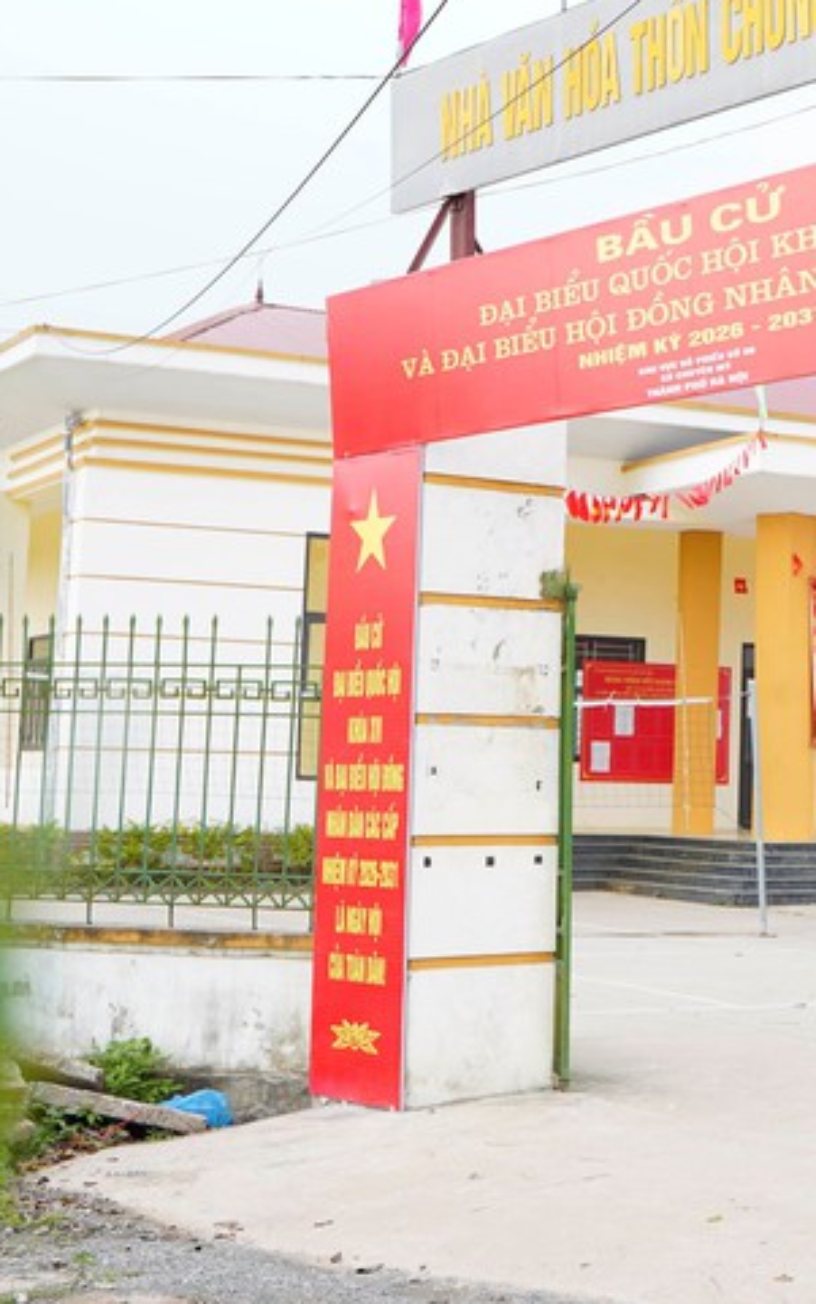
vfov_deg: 42.6
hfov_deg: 26.6
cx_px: 718
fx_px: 1671
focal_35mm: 47
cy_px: 652
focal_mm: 30
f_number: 4
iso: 160
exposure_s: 1/400
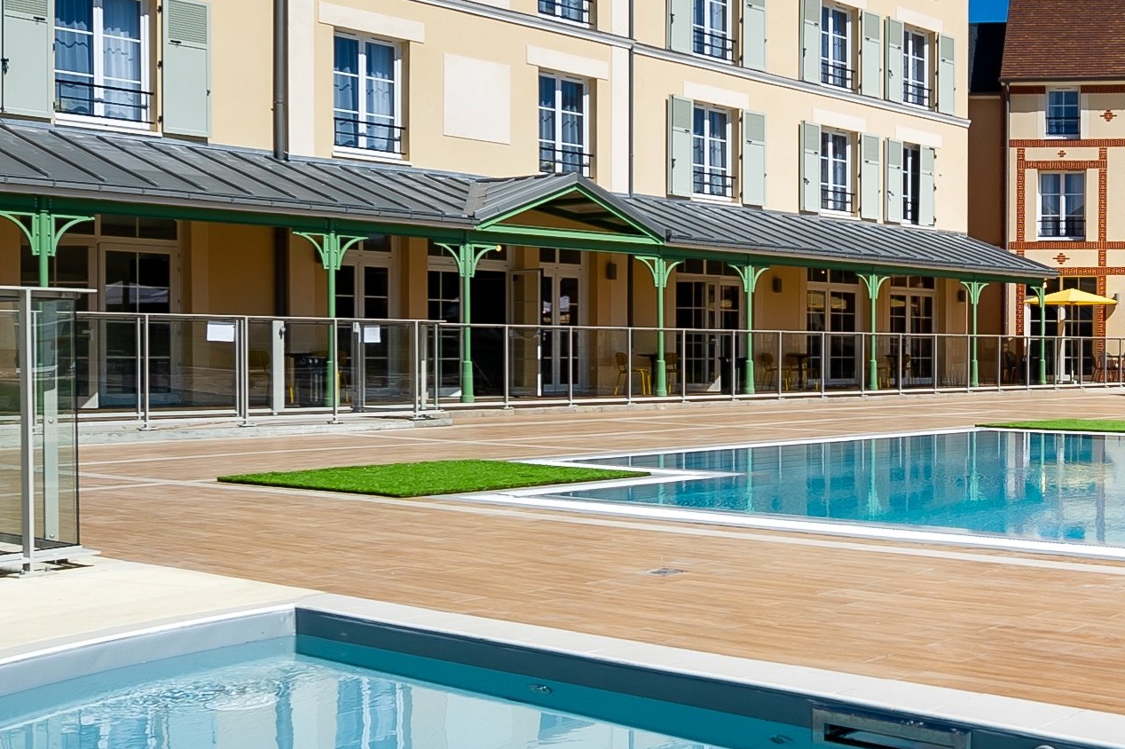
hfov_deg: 39.6
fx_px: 1468
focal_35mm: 47
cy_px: 386
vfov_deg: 28.6
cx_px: 961
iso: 100
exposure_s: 1/2500
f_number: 4
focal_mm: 14
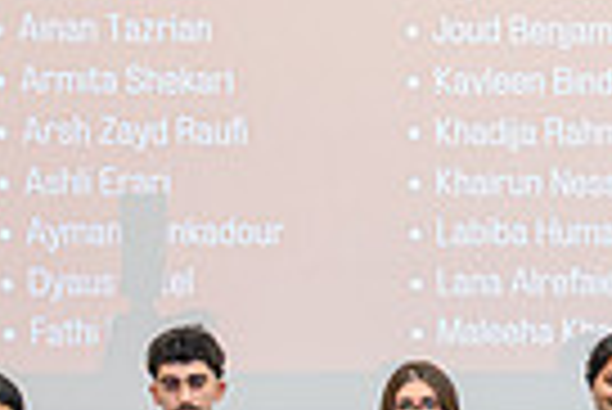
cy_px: 471
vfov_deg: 8.1
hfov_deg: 11.9
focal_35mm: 168
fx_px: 2859
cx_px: 796
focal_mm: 39
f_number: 2.8
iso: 2000
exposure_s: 1/200
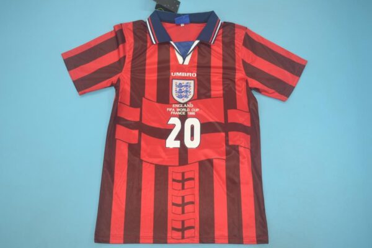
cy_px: 124
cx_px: 186
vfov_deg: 43.6
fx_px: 310
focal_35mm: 30
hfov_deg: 61.9
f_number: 3.8
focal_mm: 20
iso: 200
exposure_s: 1/100
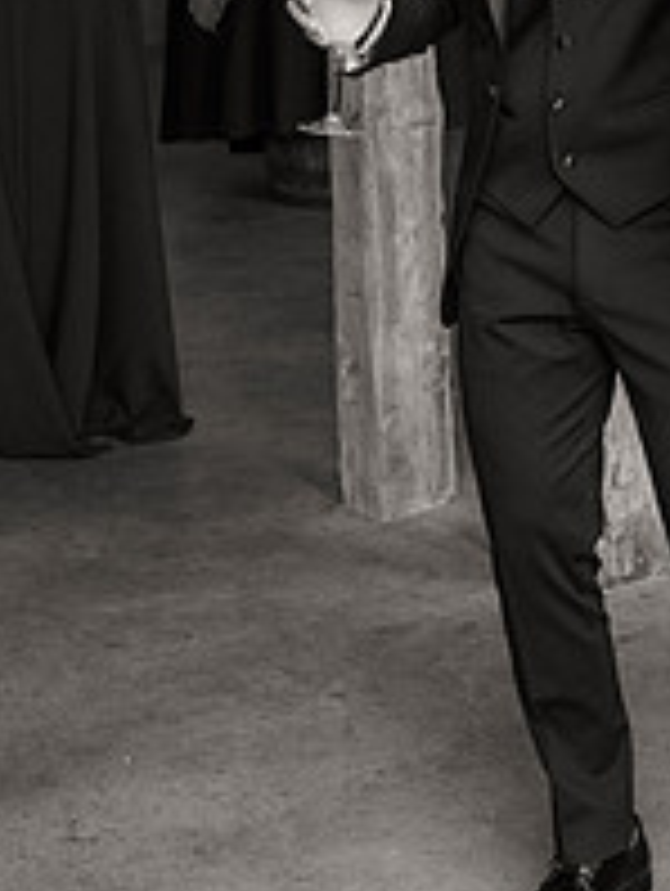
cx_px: 490
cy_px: 50
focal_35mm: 83
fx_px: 2137
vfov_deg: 22.8
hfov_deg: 17.7
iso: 800
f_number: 4
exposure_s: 1/640
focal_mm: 38
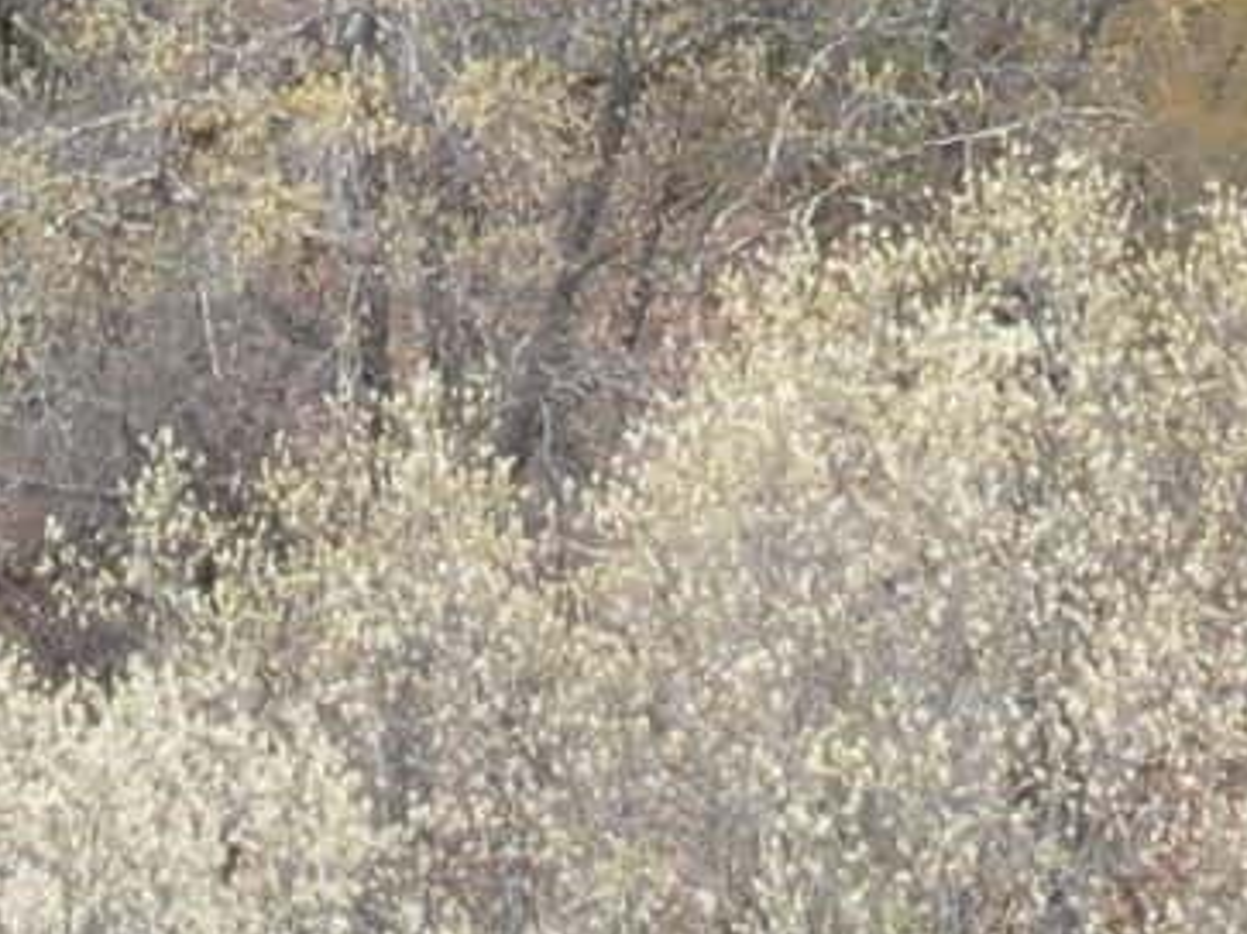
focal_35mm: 303
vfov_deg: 4.7
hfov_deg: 6.5
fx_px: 10912
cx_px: 429
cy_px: -2016
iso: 100
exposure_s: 1/100
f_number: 3.6
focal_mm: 7.39
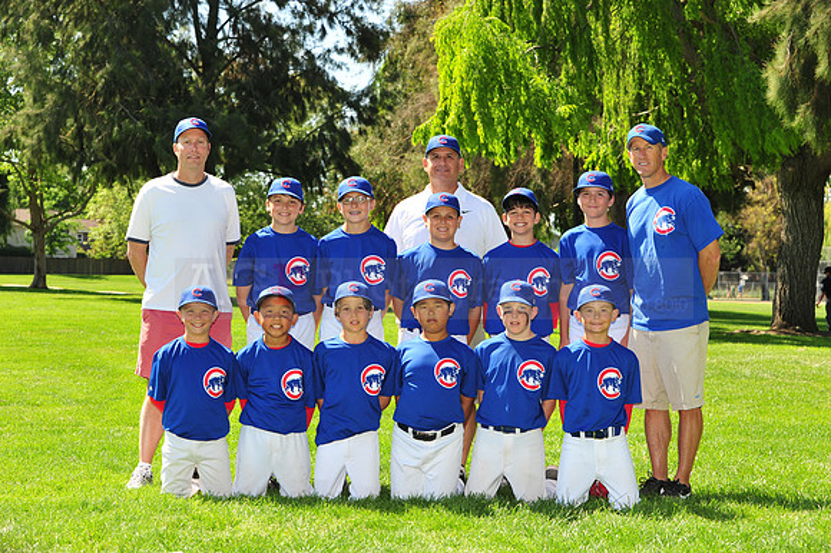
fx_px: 1846
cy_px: 276
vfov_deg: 17.0
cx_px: 416
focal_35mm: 80
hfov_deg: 25.4
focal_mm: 80
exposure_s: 1/250
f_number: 8
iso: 200
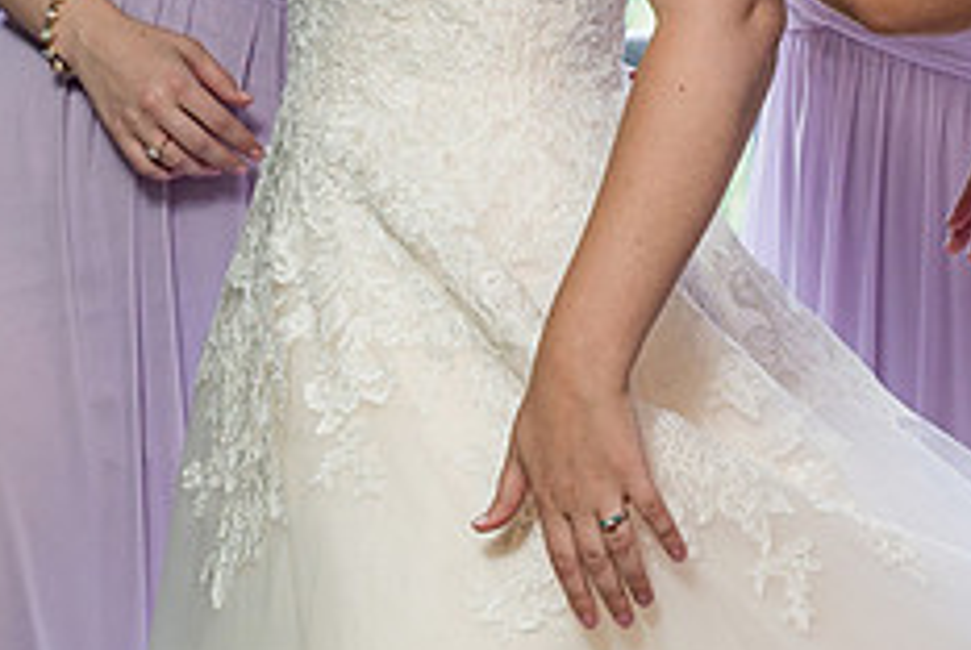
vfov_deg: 7.0
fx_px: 5293
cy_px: -88
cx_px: 778
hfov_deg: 10.4
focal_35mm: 196
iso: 1000
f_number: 5.6
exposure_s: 1/200
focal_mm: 70
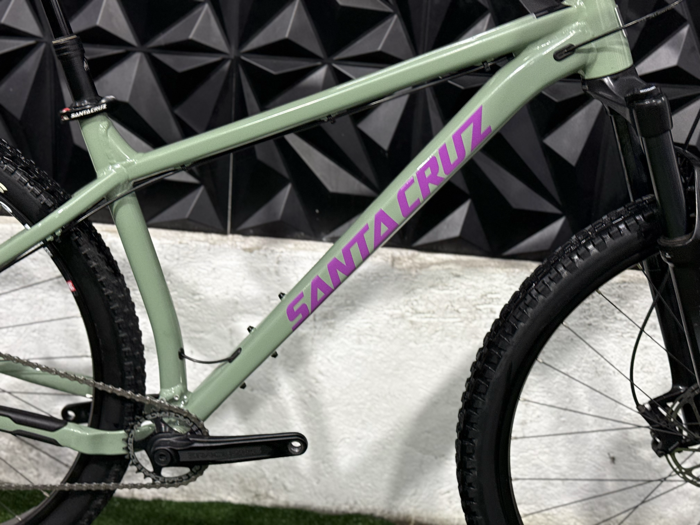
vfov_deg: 30.3
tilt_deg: -16.0
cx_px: 350
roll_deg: -3.9
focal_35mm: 48
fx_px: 971
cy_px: 262
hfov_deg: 39.7
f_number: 1.78
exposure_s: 1/60
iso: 160
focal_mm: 6.76
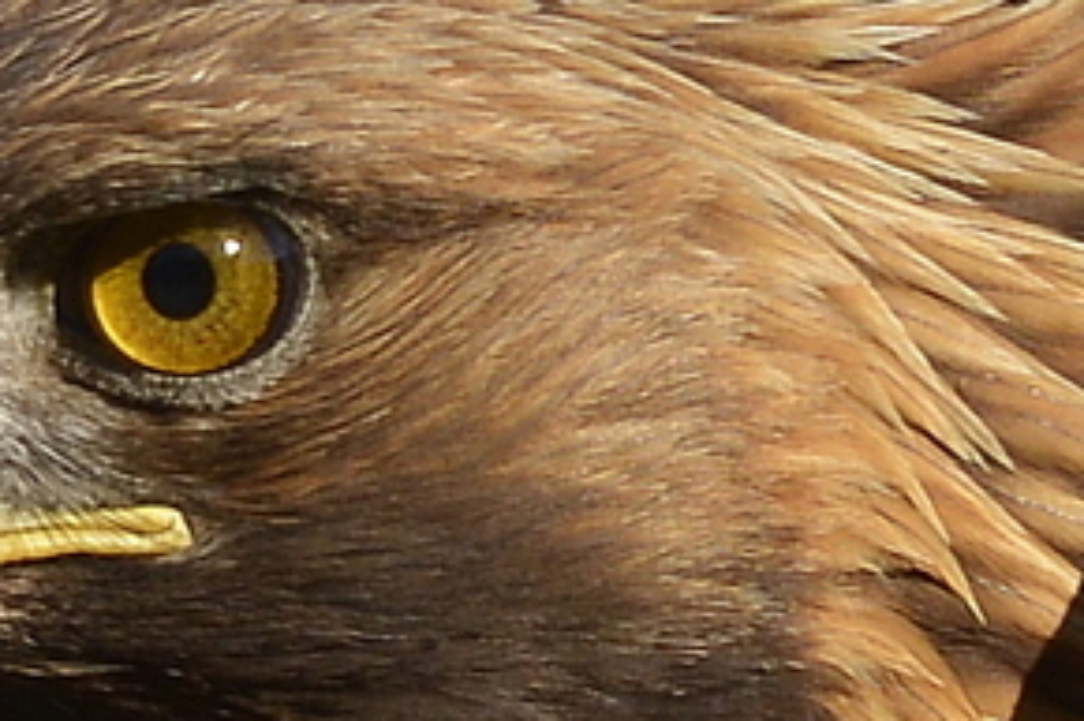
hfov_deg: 1.0
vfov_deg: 0.6
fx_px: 63857
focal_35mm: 2122
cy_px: 525
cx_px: 546
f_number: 7.1
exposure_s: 1/500
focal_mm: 600
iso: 280
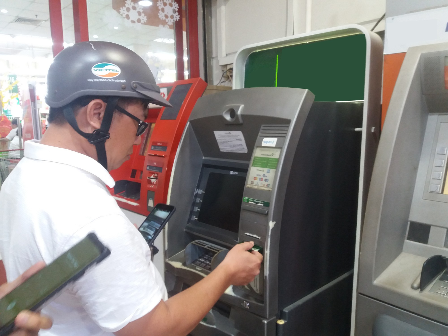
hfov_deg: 63.4
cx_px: 224
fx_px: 362
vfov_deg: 49.7
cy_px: 168
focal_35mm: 28
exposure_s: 1/20
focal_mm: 3.7
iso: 160
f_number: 1.9
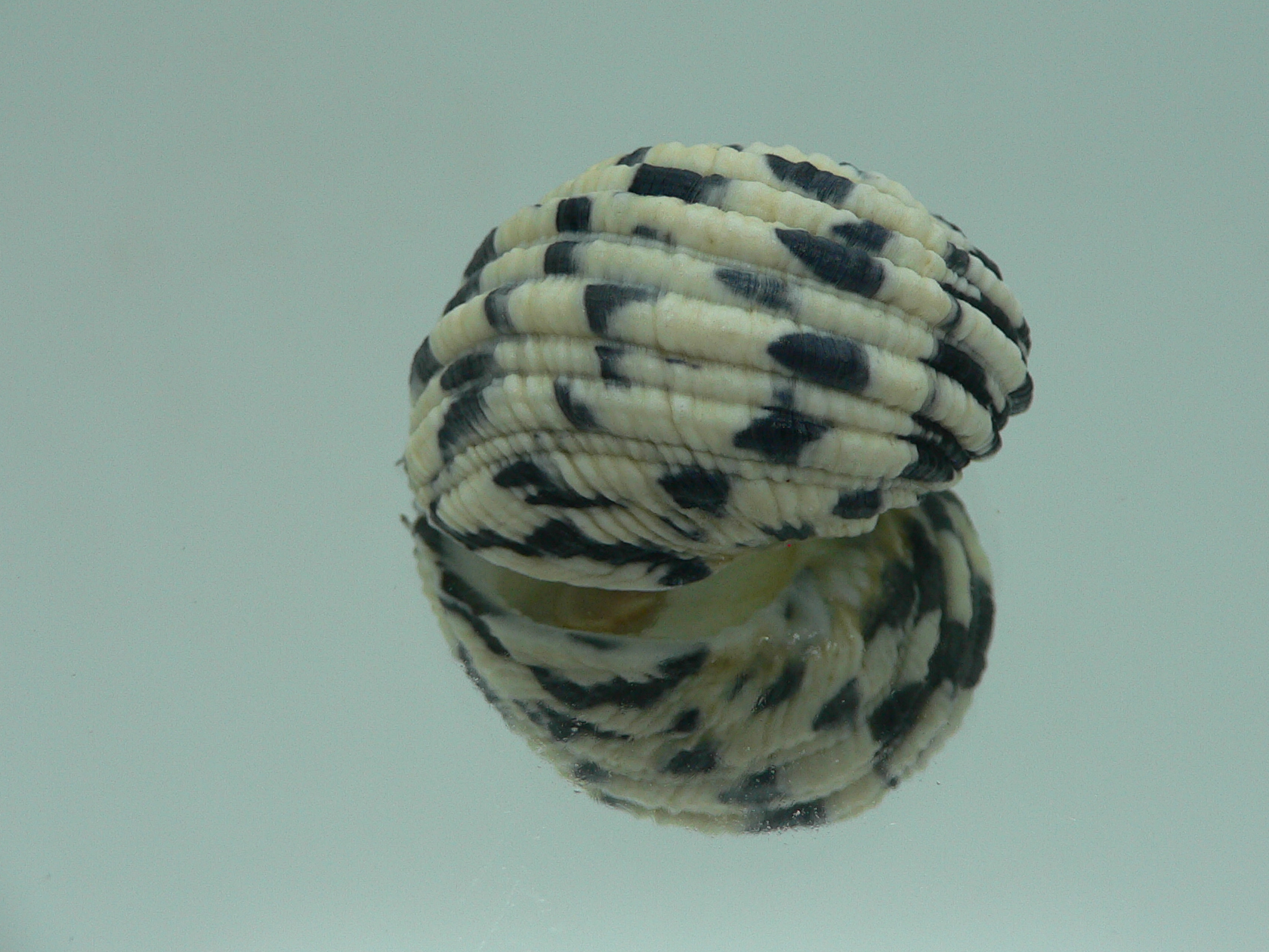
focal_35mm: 42
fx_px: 1540
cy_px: 433
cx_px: 704
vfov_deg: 34.3
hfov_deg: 44.7
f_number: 2.8
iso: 80
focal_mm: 4.6
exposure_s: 1/60
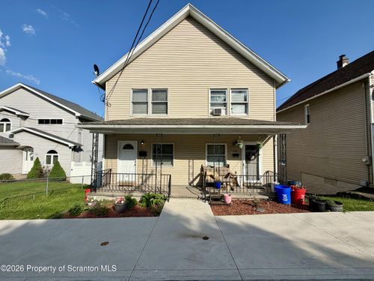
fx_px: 151
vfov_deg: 85.7
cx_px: 187
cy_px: 140
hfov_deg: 102.1
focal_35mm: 14
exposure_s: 1/1087
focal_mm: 2.22
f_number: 2.2
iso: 20
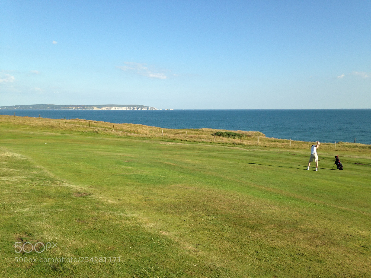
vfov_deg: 42.9
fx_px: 354
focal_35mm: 33
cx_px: 186
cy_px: 139
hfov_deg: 55.4
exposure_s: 1/1232
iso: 50
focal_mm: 4.12
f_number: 2.4
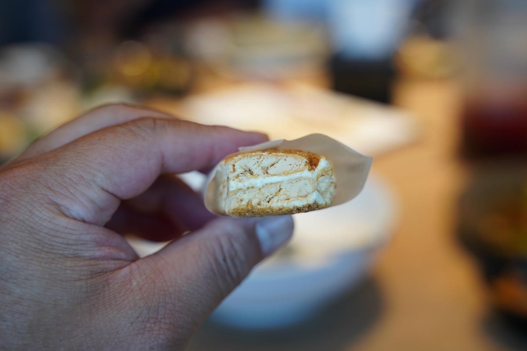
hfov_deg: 43.6
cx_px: 264
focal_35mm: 45
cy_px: 176
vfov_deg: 29.9
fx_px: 659
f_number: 4
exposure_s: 1/60
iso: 320
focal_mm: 45
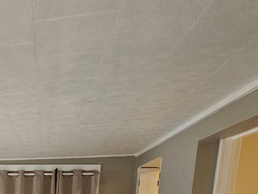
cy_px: 258
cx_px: -24
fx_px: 298
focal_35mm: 40
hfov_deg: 38.8
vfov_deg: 28.7
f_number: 2.2
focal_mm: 2.2
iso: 160
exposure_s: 1/60
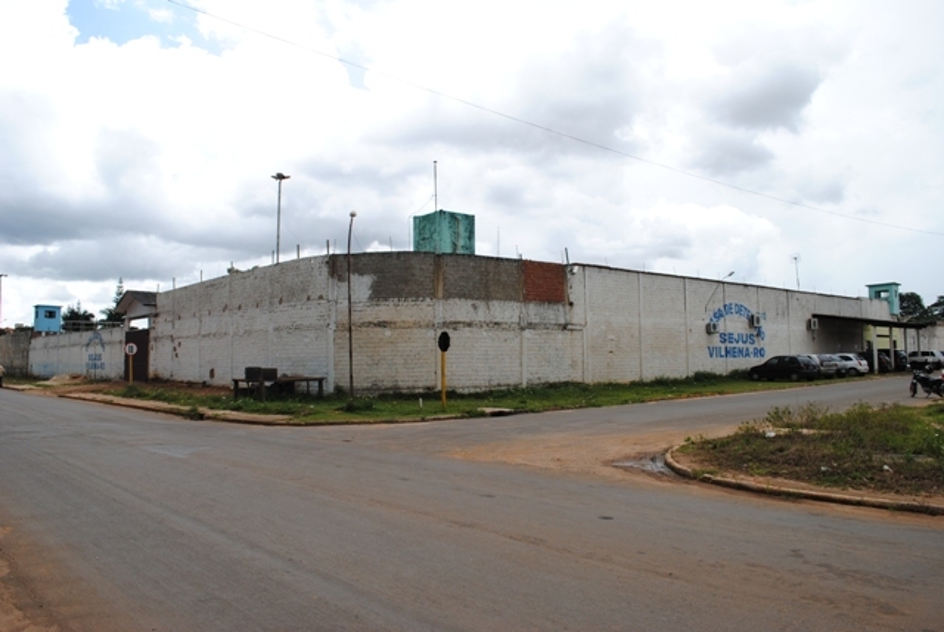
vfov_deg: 48.0
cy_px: 316
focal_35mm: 27
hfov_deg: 67.3
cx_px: 472
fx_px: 709
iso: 100
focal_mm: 18
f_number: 9
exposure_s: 1/200
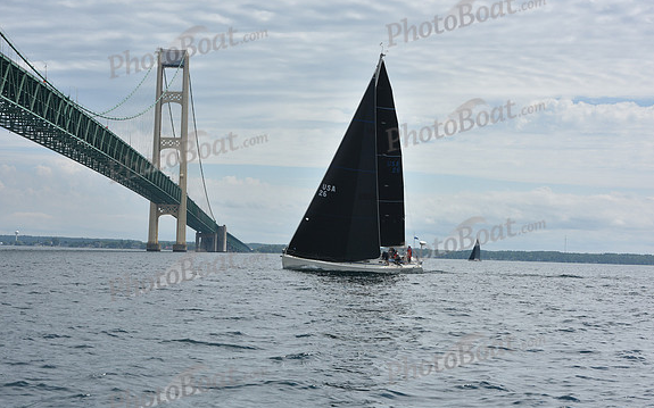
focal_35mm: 72
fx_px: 1283
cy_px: 197
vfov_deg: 18.1
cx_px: 328
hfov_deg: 28.6
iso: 250
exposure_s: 1/800
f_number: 11
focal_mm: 70
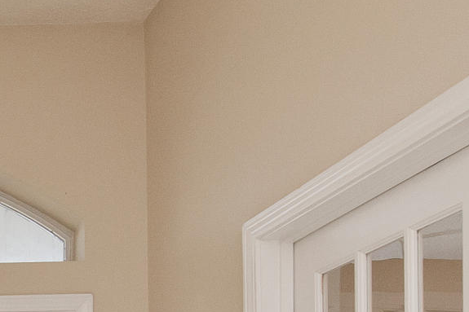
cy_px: 509
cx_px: -258
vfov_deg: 16.5
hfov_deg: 22.2
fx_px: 951
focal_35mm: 73
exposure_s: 1/160
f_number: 5.6
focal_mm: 14
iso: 640
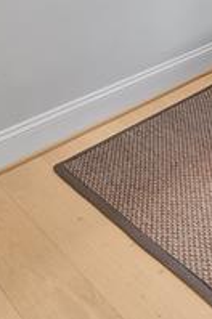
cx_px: 365
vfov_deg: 26.7
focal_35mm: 54
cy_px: -157
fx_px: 479
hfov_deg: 19.6
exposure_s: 1/6
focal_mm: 14
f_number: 9
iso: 100
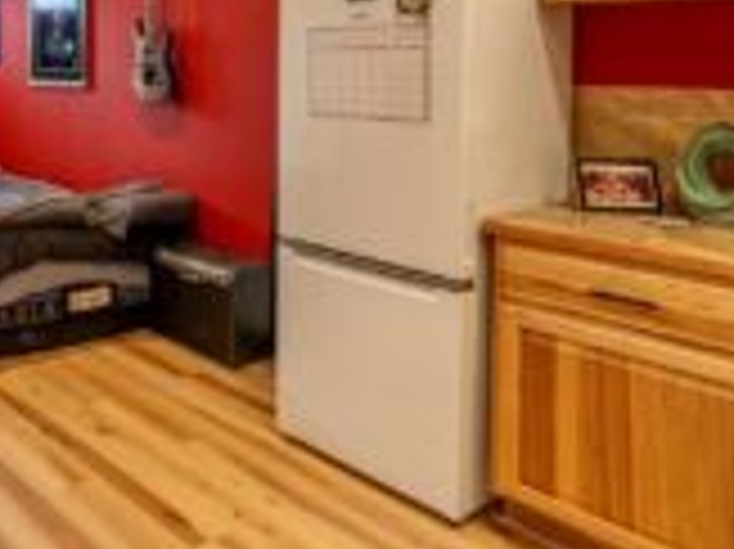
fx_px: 699
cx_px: -18
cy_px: 74
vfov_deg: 40.3
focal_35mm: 33
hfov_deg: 45.6
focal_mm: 14
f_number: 13
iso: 320
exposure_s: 1/6
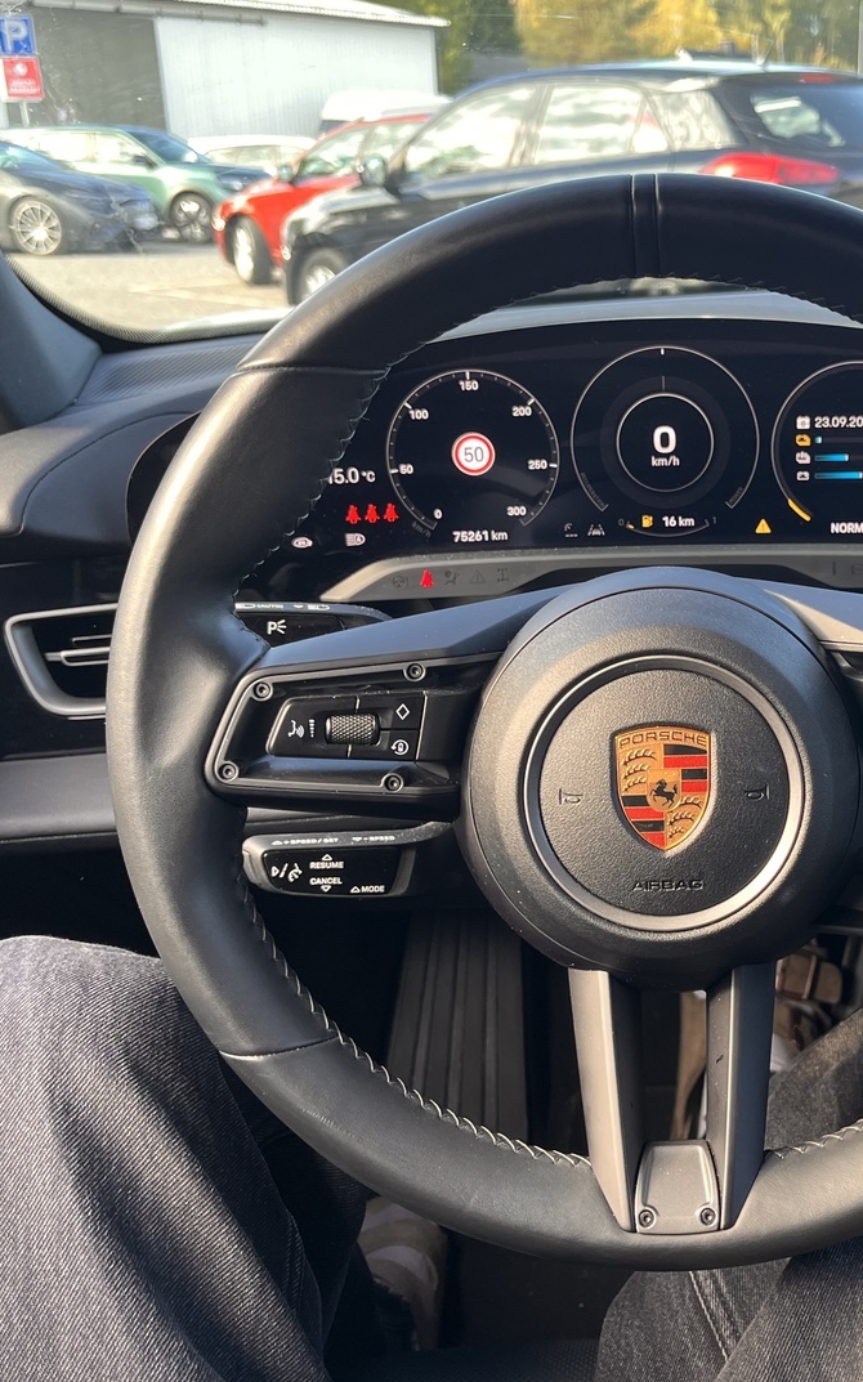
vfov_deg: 52.8
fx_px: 1393
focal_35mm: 37
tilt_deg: -20.2
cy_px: 690
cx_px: 708
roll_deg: +0.4
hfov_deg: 33.3
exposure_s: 1/122
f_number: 1.6
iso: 100
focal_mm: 5.1
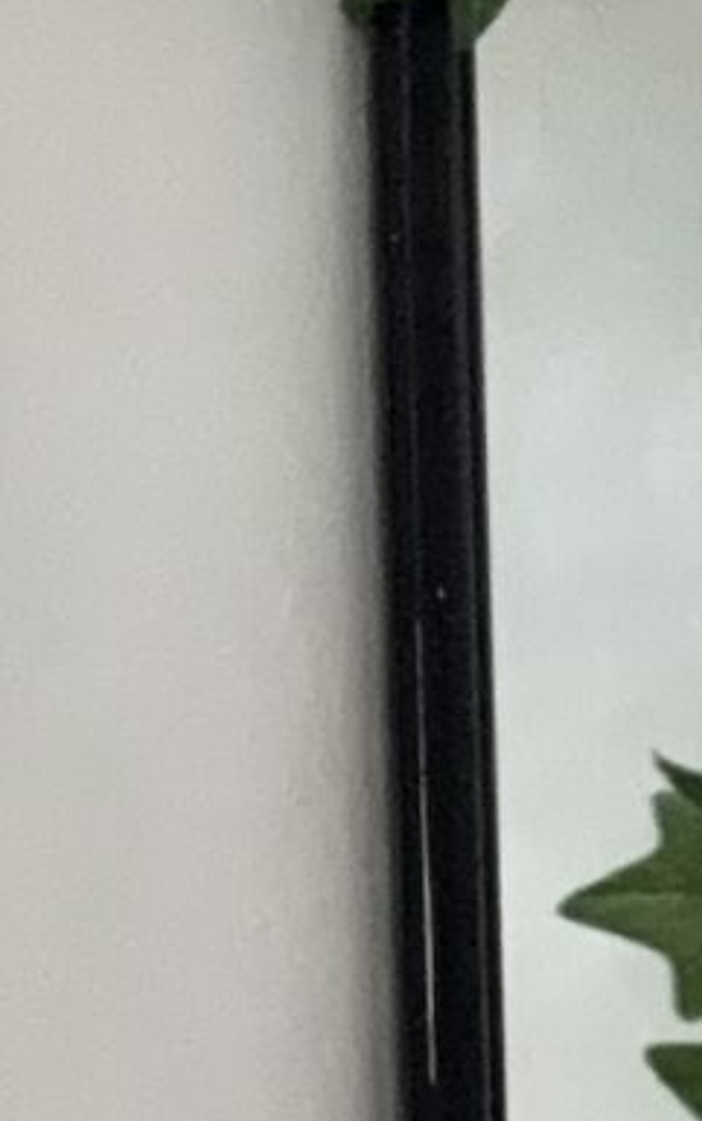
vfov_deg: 12.5
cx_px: 2470
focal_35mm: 162
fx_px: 4953
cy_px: 1459
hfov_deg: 6.9
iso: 125
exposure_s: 1/50
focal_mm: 2.69
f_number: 1.9
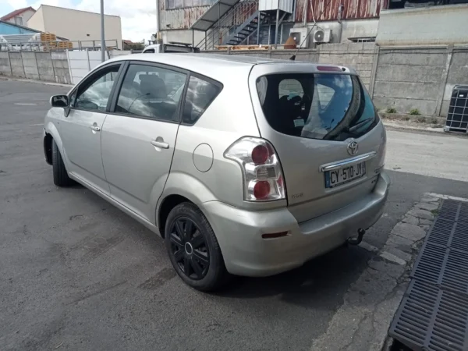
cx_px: 234
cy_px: 176
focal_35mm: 28
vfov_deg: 49.7
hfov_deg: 63.4
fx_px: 379
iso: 100
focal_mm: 3.46
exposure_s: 1/542
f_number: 2.2
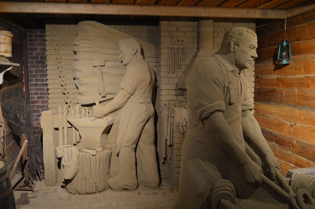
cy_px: 104
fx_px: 262
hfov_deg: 62.0
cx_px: 158
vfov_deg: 43.5
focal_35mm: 30
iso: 400
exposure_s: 1/30
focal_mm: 20
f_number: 3.8
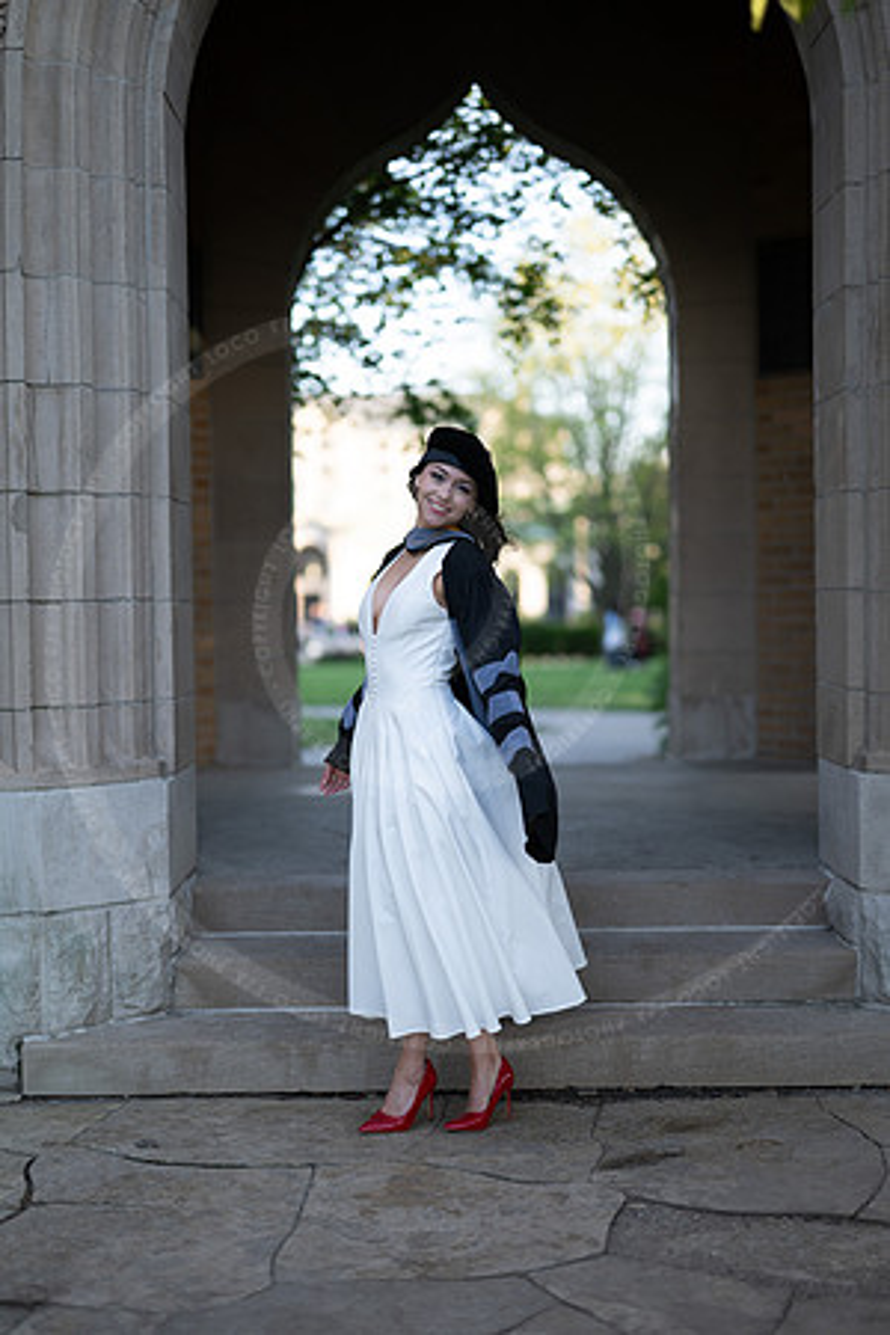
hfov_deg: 27.0
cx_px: 445
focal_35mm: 50
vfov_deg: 39.6
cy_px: 668
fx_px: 1854
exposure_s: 1/1000
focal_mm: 50
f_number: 1.3
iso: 200
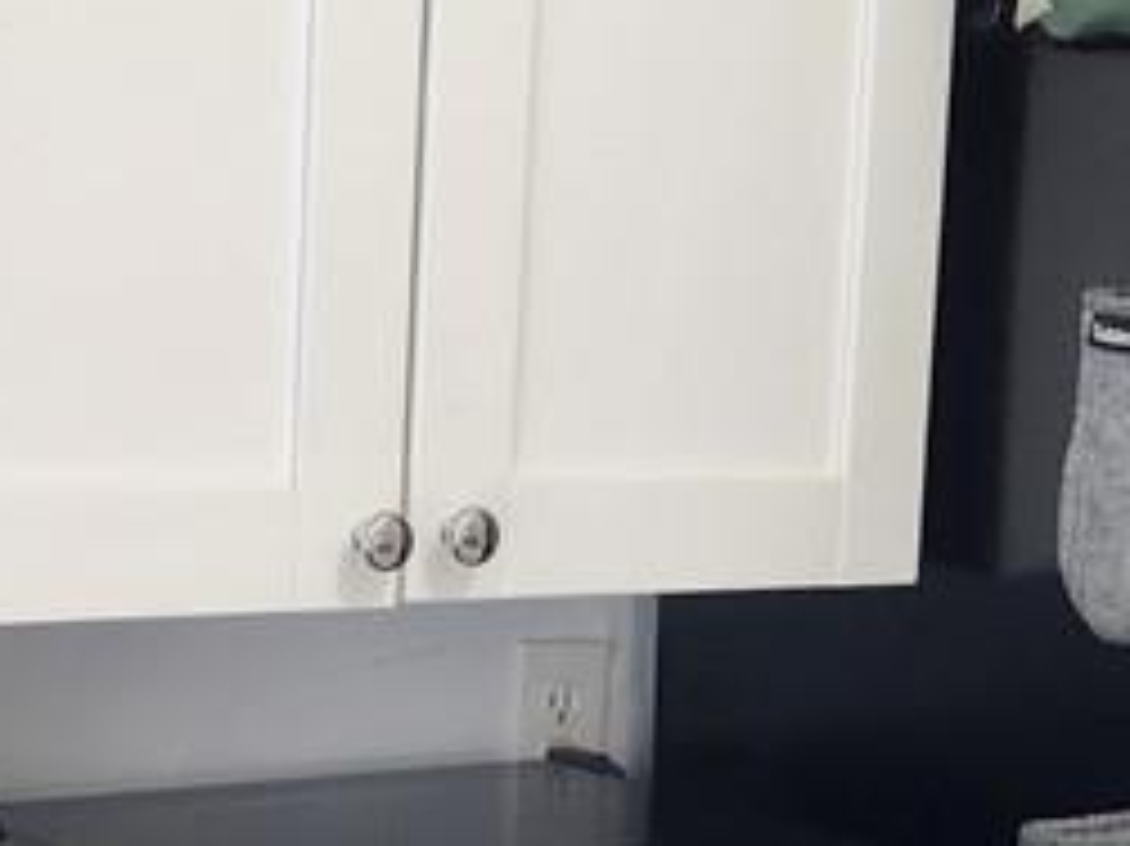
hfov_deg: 20.9
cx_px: 554
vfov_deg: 15.7
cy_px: 562
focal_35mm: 94
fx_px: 3067
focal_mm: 5.4
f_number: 1.8
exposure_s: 1/120
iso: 400
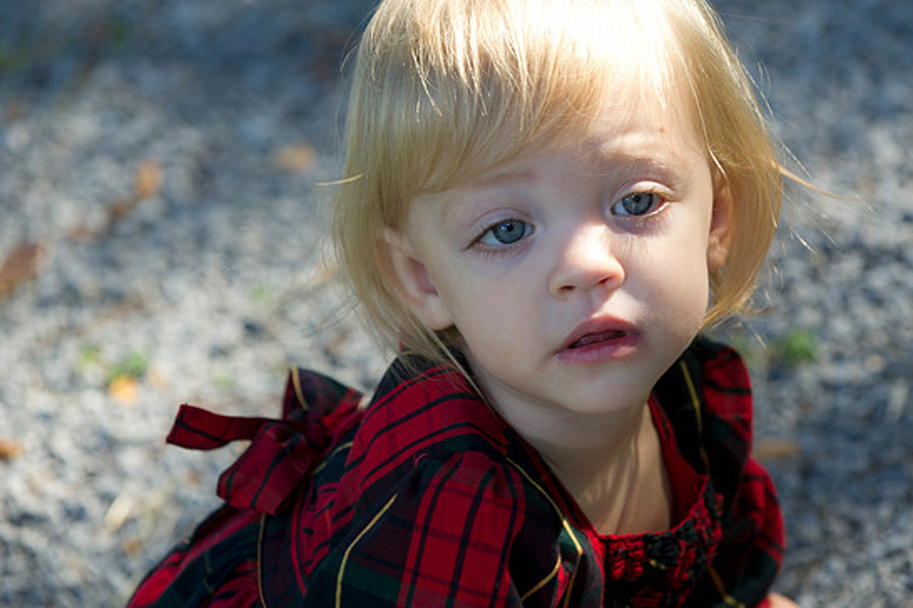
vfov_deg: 9.9
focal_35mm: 138
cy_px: 289
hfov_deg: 14.9
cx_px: 482
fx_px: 3500
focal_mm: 130
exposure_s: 1/100
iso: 250
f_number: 5
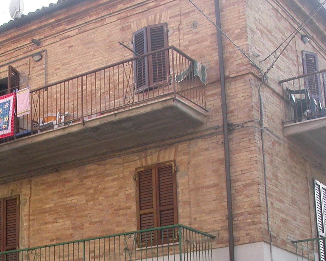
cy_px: 216
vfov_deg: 19.7
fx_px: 743
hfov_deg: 24.4
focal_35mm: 77
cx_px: 67
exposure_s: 1/126
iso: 100
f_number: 5.3
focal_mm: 7.85
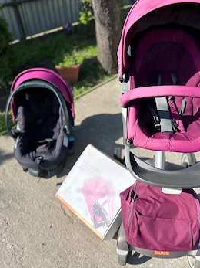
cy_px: 119
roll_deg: +1.5
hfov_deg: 46.6
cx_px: 114
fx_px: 231
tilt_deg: -38.3
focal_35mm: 30
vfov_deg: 59.8
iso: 50
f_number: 1.5
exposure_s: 1/2404
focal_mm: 5.7
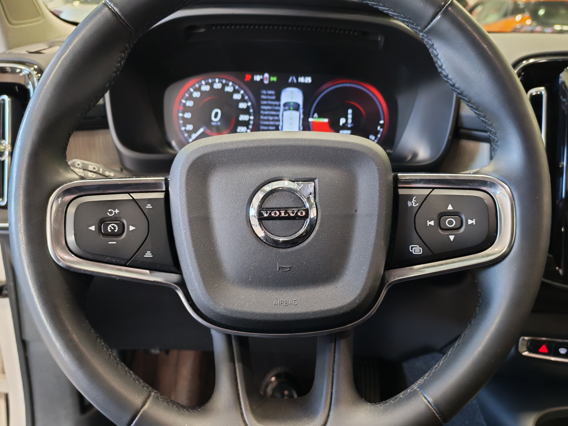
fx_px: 541
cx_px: 284
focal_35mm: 33
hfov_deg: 55.4
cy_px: 213
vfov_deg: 42.9
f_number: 1.9
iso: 1000
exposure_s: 1/50
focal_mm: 6.12
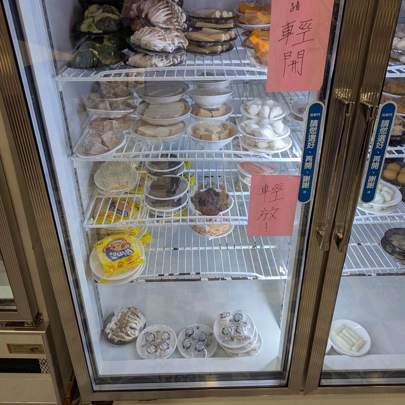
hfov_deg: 55.6
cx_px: 206
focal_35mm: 29
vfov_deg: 55.0
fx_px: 384
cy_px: 154
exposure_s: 1/120
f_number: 1.85
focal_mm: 6.81
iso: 121
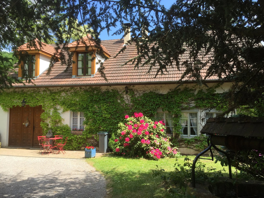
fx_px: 221
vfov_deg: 48.2
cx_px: 132
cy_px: 99
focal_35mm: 29
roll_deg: -0.4
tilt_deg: +2.5
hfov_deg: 61.7
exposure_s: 1/760
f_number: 2.2
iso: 32
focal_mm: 4.15
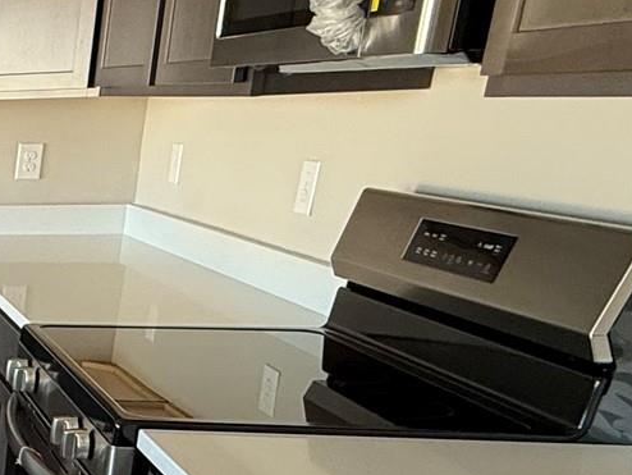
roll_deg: +1.9
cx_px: -482
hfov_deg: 22.0
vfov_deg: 24.5
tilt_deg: -16.9
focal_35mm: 58
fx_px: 1059
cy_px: 428
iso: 160
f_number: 2.2
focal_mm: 2.22
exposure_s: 1/99
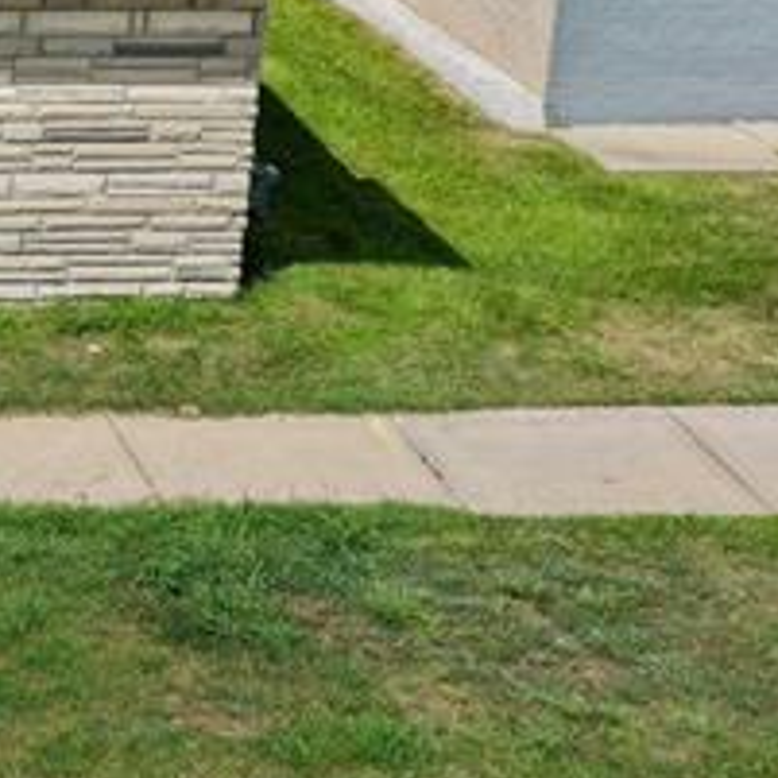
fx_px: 3077
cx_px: -759
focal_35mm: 121
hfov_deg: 12.7
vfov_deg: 14.3
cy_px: 163
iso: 100
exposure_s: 1/500
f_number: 4
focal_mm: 14.45
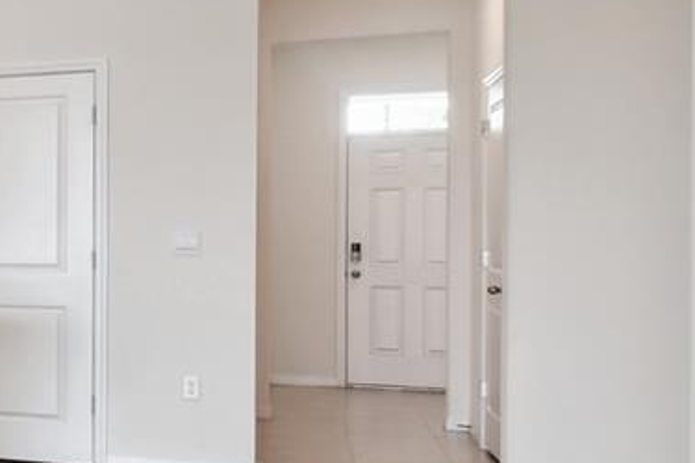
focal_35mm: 64
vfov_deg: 21.2
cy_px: 256
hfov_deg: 23.1
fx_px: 1235
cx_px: -432
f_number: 7.1
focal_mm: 10
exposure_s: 1/6
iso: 100
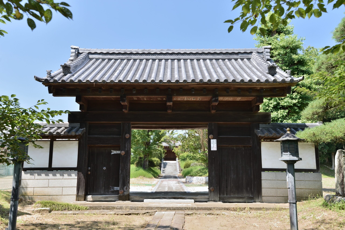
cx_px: 172
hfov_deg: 54.5
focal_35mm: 35
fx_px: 335
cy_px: 115
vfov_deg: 37.8
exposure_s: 1/125
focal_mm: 35
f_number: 7.1
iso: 200
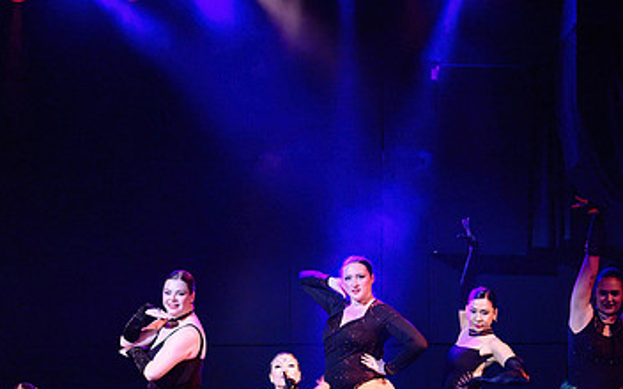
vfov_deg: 7.8
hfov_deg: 12.5
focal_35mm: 167
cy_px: 342
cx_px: 287
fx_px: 2835
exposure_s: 1/200
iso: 1600
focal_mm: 90
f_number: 2.8
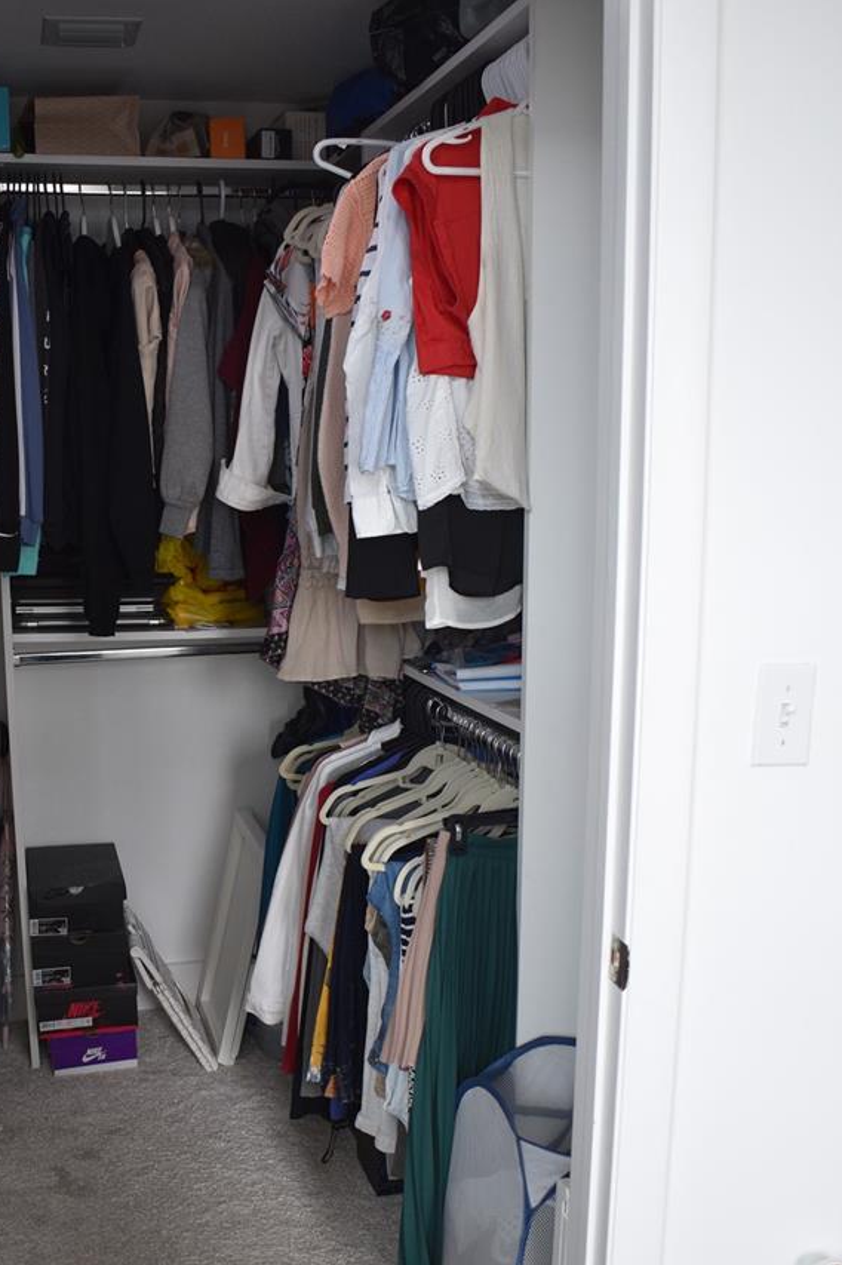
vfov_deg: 50.6
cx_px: 264
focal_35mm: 38
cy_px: 697
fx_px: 1334
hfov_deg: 34.6
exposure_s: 1/60
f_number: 4
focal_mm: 18
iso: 560
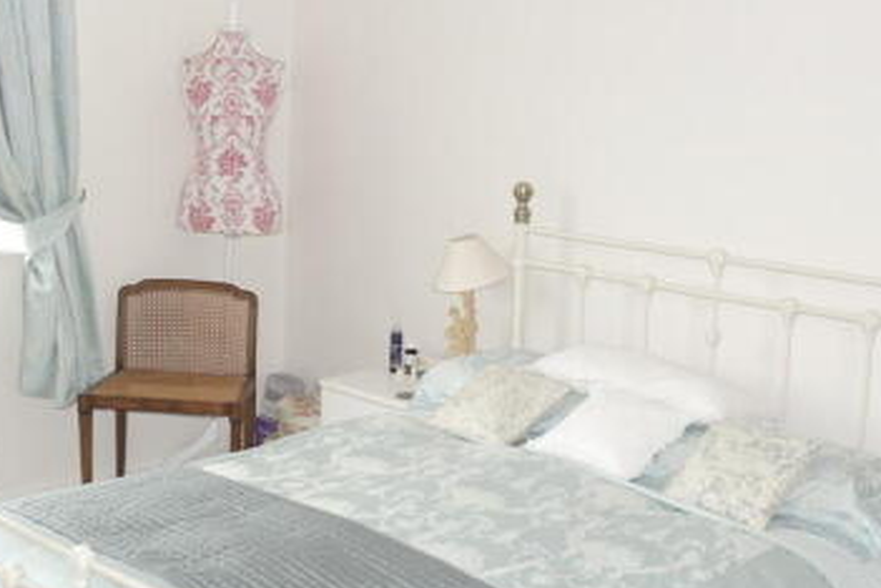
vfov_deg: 24.2
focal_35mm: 56
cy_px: 283
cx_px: 423
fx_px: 1370
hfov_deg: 35.6
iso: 200
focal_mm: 20
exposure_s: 1/40
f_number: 3.5
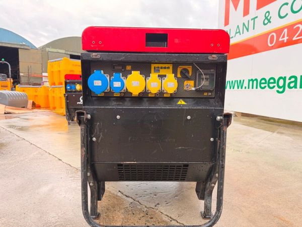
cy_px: 114
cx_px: 151
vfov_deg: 56.8
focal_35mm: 24
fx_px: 209
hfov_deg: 71.6
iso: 100
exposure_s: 1/336
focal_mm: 6.76
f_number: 1.78
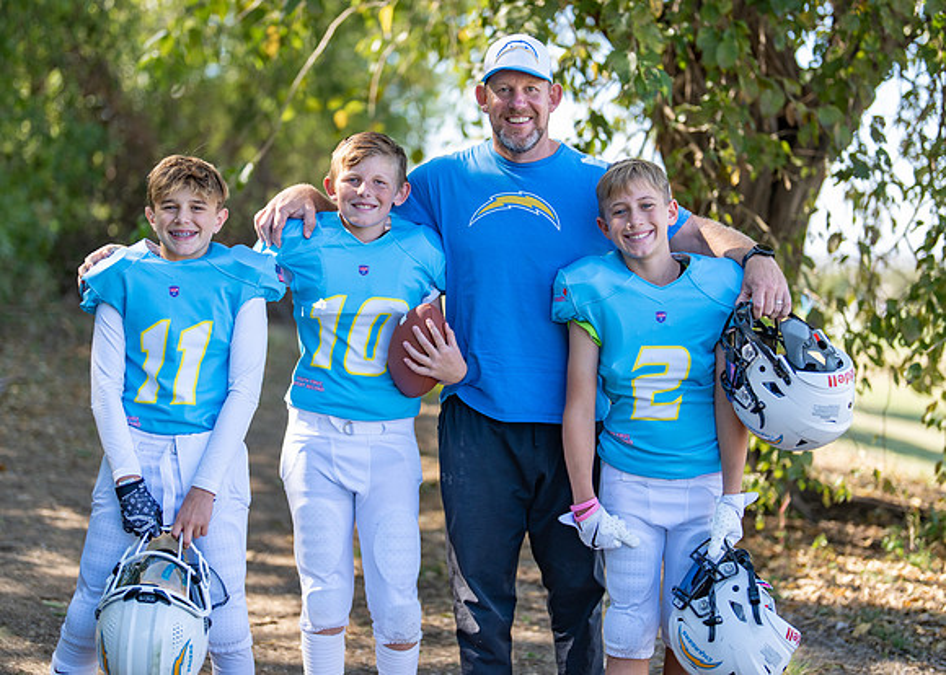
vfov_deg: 23.8
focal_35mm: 60
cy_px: 293
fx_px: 1602
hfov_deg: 32.9
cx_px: 480
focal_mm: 50
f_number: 1.2
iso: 100
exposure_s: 1/1250
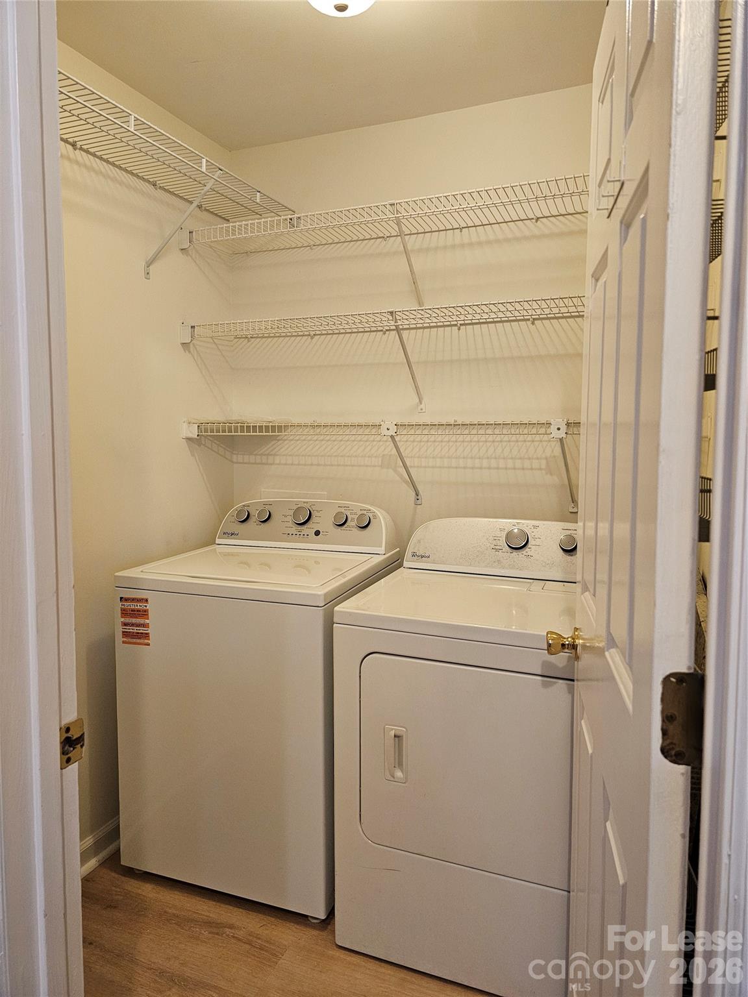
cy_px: 498
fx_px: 663
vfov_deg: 73.9
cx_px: 374
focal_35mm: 23
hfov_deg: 58.9
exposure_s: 1/60
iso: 500
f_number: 1.7
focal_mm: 6.3
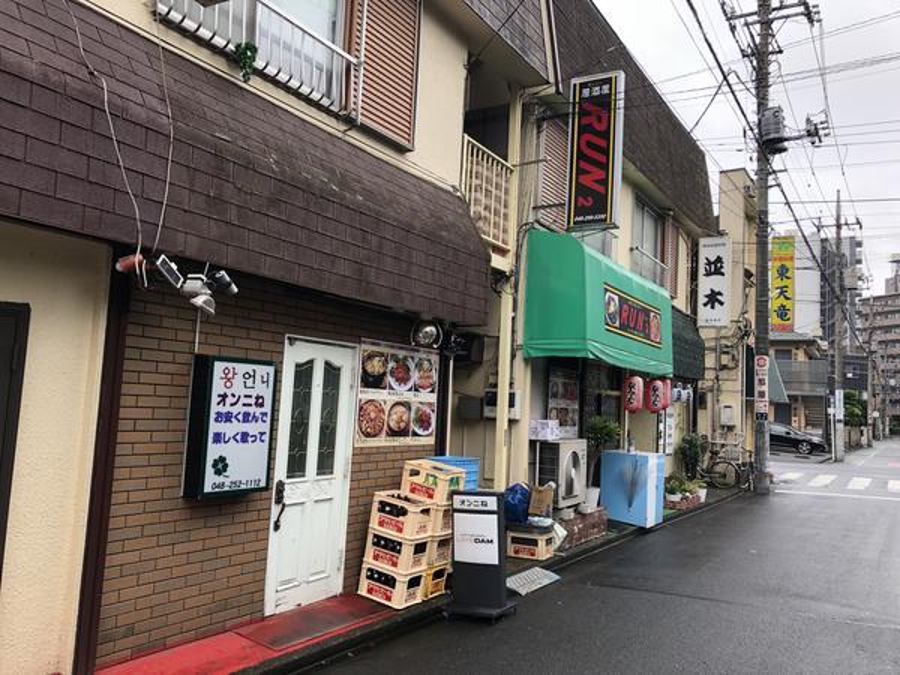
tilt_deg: +3.9
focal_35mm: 28
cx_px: 450
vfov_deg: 49.7
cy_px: 338
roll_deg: -1.7
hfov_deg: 63.4
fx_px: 728
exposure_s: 1/159
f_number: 1.8
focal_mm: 3.99
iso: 20
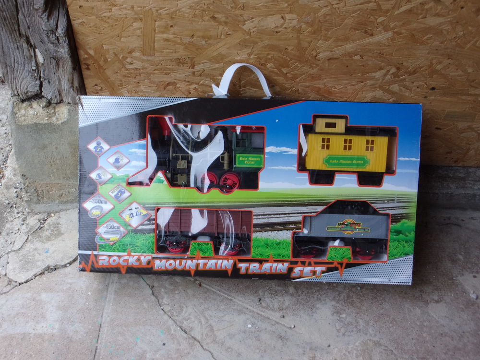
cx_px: 240
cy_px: 180
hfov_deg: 43.9
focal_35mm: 43
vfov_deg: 33.6
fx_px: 596
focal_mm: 7.8
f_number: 4.7
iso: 111
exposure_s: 1/34
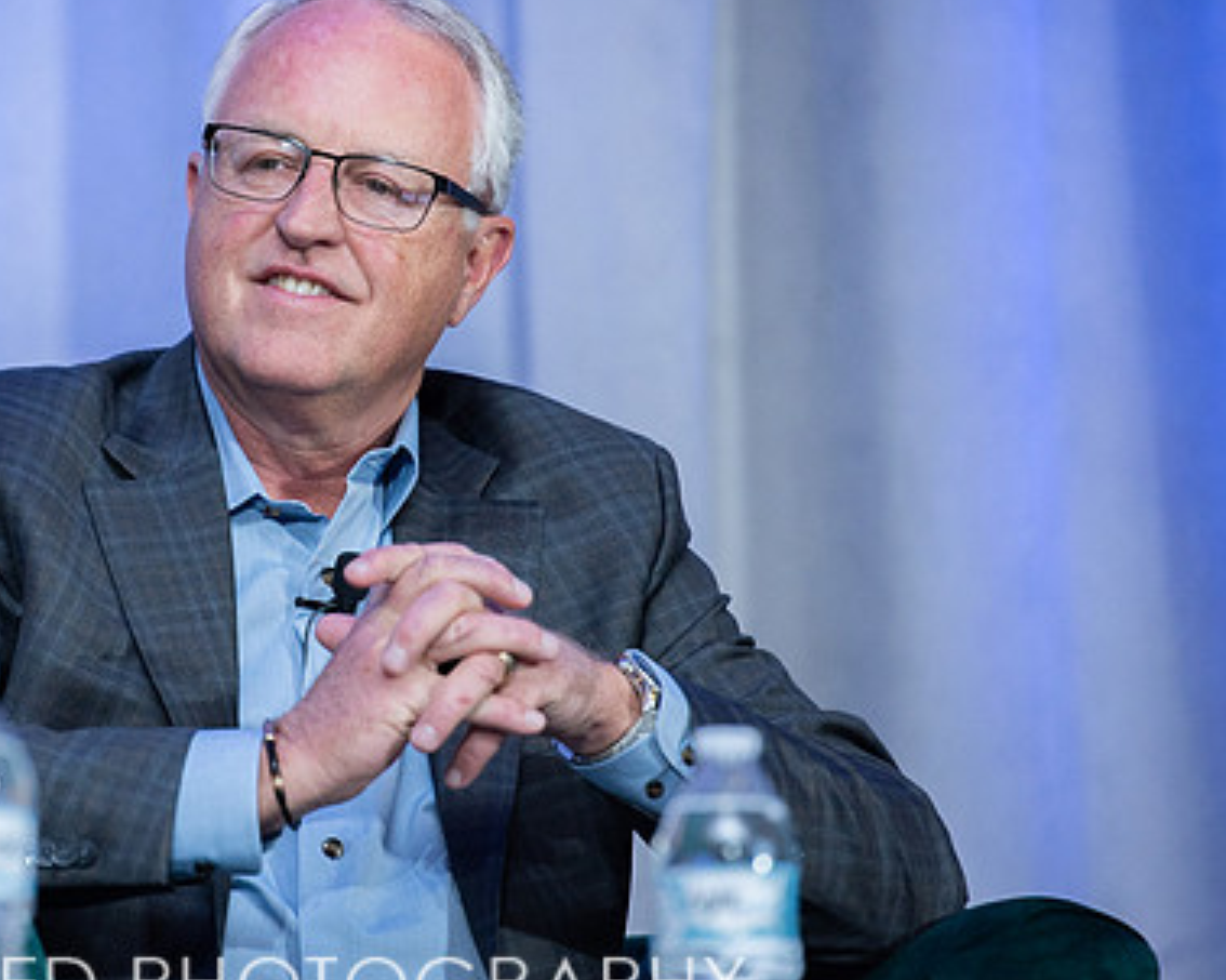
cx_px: 298
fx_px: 10445
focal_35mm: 288
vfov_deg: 5.4
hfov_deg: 6.7
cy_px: 420
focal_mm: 200
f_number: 4
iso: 1250
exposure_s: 1/200
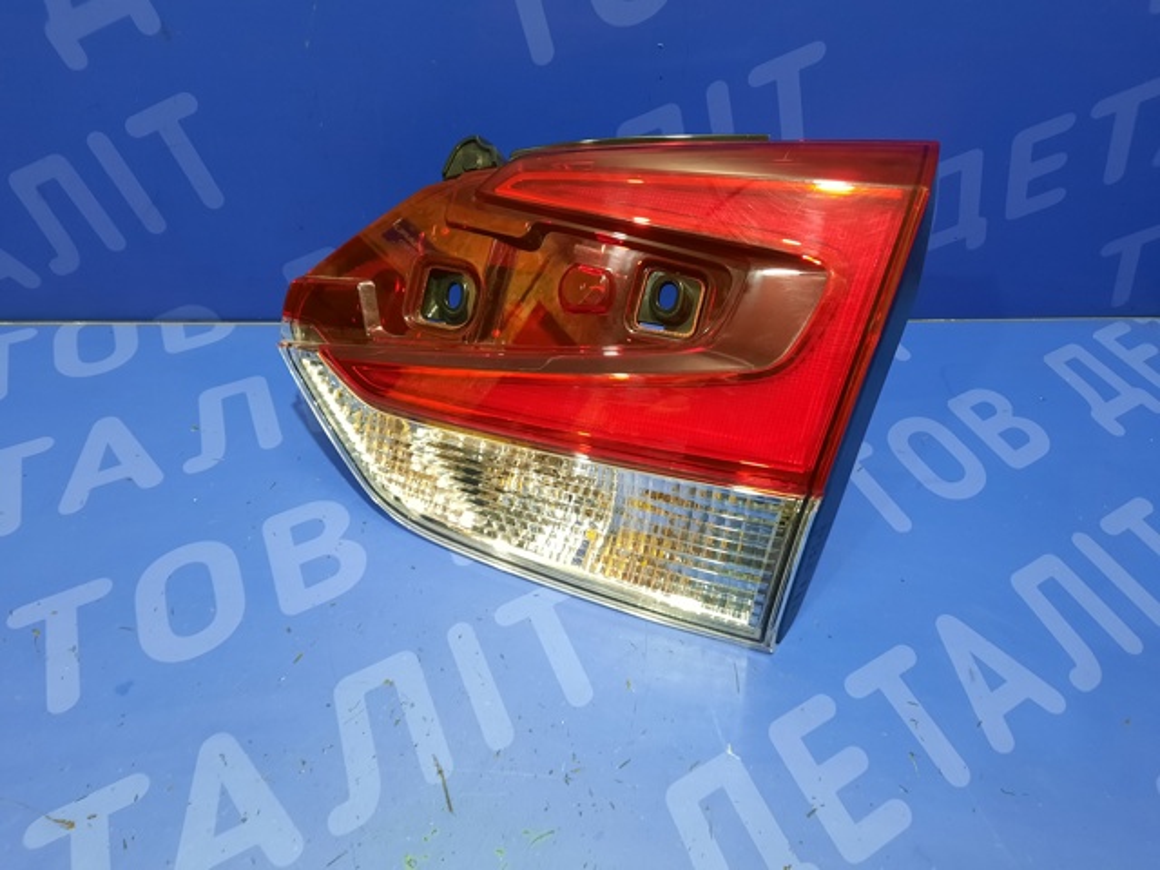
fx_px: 838
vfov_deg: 54.9
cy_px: 435
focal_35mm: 25
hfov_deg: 69.4
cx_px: 580
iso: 320
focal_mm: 4.6
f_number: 2
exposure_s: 1/24
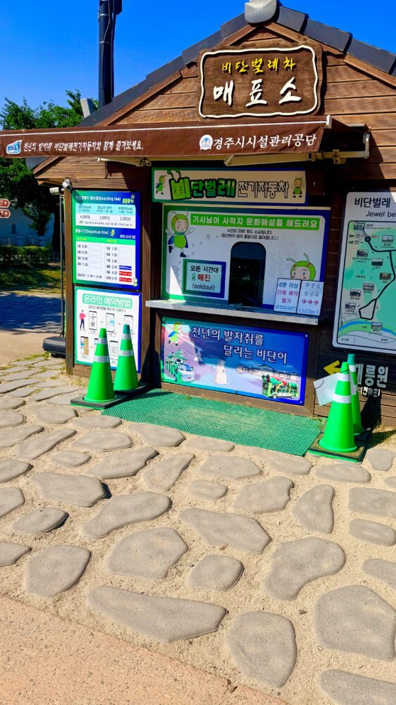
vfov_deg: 69.8
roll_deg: -2.7
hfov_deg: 42.6
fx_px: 504
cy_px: 344
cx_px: 248
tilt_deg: -11.3
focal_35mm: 27
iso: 80
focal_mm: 6.76
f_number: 1.78
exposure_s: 1/6711
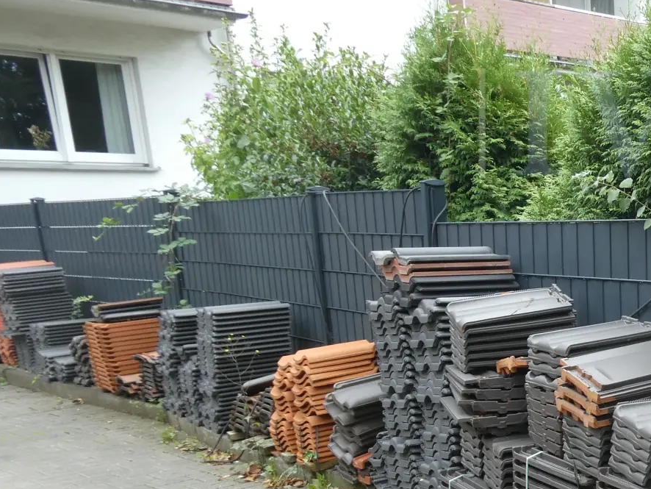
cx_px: 680
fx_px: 978
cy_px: 492
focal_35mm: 52
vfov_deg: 26.5
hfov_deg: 33.1
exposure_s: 1/125
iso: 80
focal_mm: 4.3
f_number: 3.3
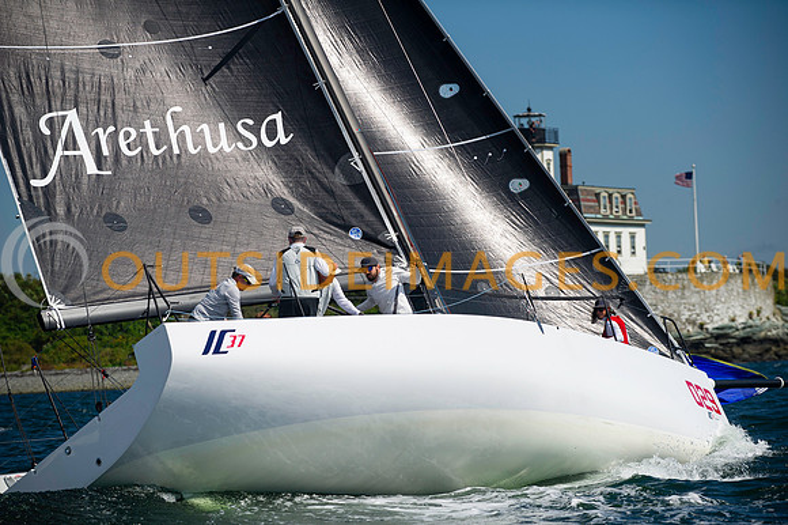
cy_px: 262
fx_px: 3421
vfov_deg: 8.8
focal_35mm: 156
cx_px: 394
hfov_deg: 13.1
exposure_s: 1/5000
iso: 320
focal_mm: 155
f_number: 4
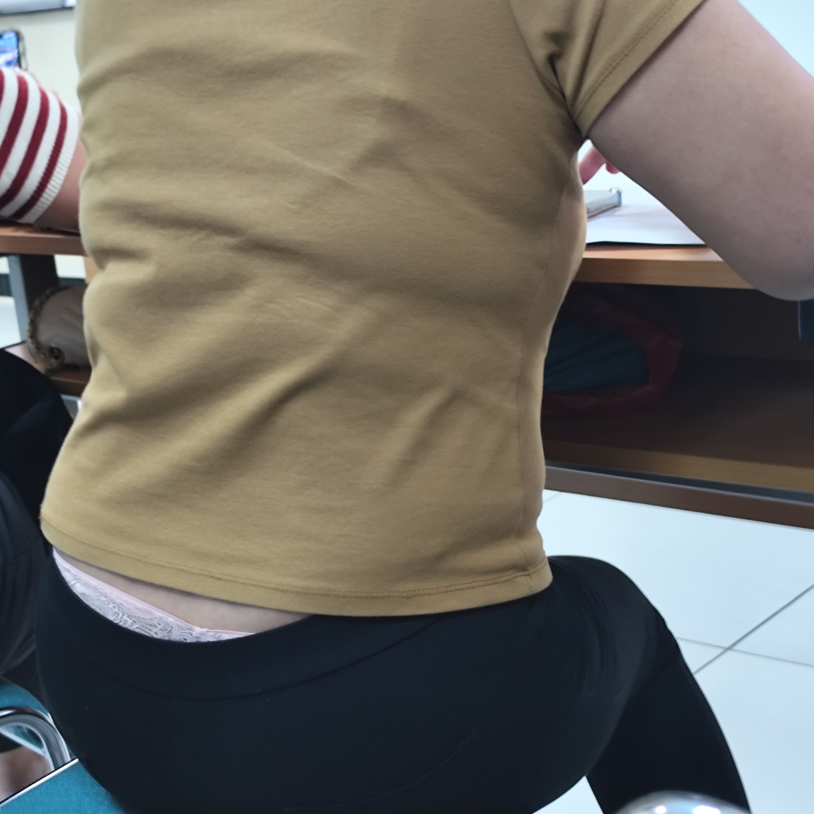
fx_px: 1570
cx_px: 389
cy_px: 397
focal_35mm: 59
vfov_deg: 29.1
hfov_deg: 29.1
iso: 160
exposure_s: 1/25
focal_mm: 6.14
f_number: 1.65
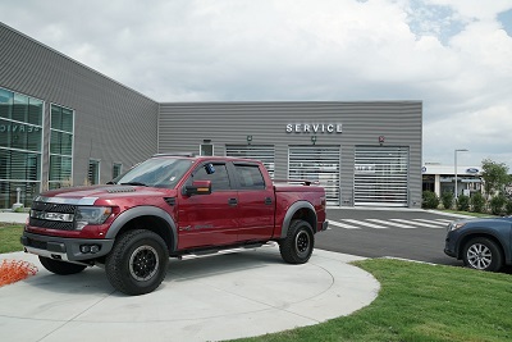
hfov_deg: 58.7
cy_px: 171
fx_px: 455
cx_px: 256
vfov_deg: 41.1
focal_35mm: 32
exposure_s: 1/640
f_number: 6.3
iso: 160
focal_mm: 32
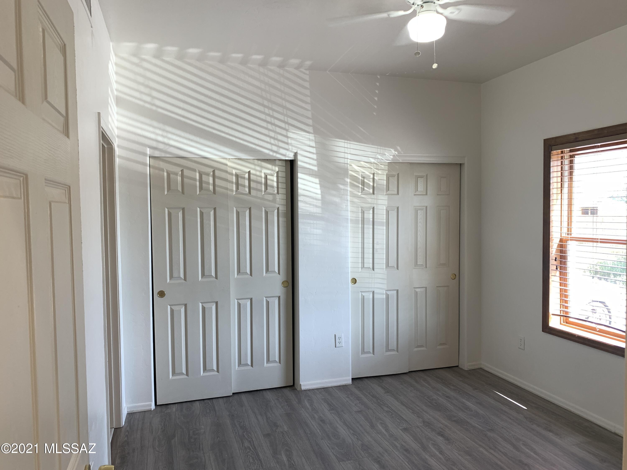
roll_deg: +1.3
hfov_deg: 67.3
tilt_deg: -3.8
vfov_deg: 53.1
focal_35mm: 26
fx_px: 471
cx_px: 314
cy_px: 235
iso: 64
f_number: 1.8
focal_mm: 4.25
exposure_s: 1/120
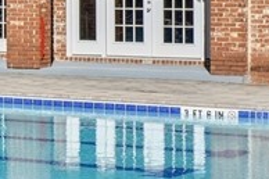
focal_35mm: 196
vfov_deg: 7.0
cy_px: -25
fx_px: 1463
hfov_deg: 9.1
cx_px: -445
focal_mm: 35
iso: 320
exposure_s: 1/6400
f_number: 9
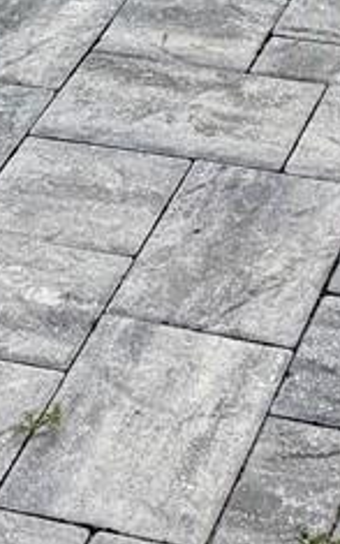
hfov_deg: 7.6
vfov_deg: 10.9
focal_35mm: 173
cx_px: 187
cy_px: -583
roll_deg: +0.8
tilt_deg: -12.9
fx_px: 2563
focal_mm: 6.76
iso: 100
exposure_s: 1/3953
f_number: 1.78
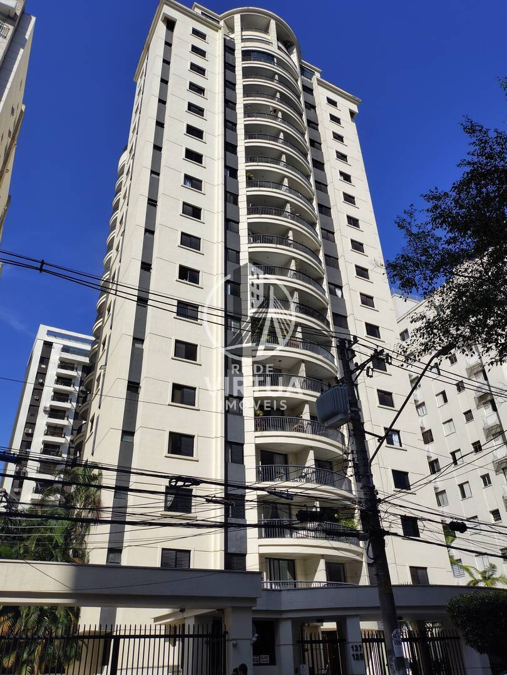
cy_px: 338
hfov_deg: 54.9
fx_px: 488
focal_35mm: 25
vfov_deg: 69.4
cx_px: 254
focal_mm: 4.71
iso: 143
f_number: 1.7
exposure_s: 1/2543
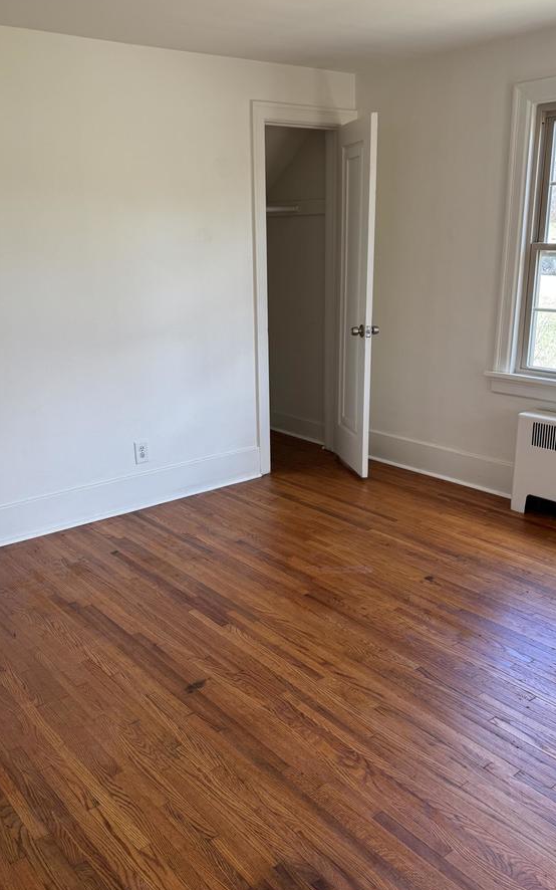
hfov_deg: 40.6
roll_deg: +1.4
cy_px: 465
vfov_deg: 61.2
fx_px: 751
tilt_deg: -16.9
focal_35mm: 31
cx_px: 258
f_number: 1.78
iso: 100
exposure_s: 1/120
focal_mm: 6.76
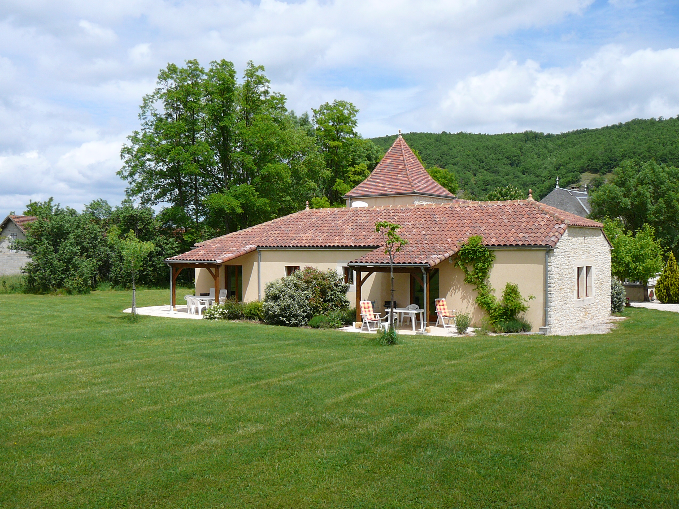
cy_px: 254
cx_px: 340
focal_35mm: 35
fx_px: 687
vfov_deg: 40.7
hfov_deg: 52.6
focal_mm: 5.2
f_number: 5
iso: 80
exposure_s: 1/500
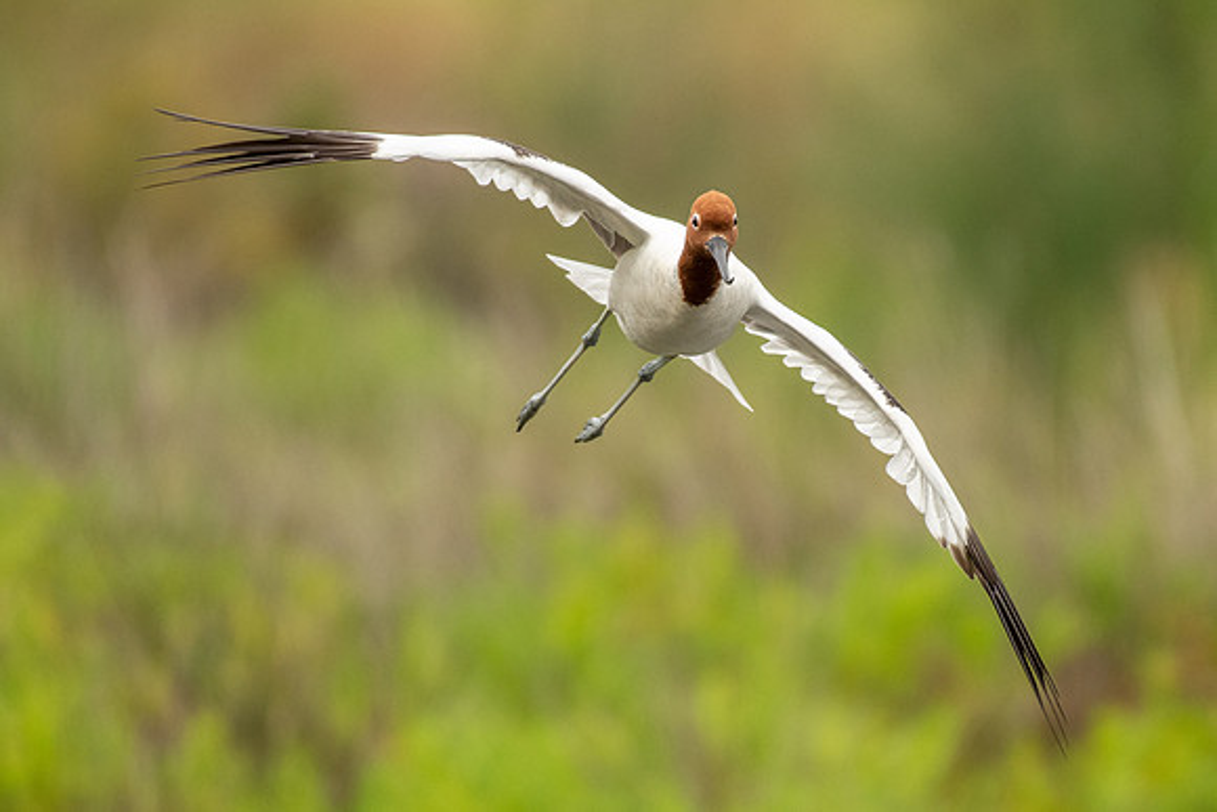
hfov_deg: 2.1
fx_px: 33549
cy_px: 412
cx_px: 710
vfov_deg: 1.4
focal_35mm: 992
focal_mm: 500
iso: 800
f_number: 5.6
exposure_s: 1/2000
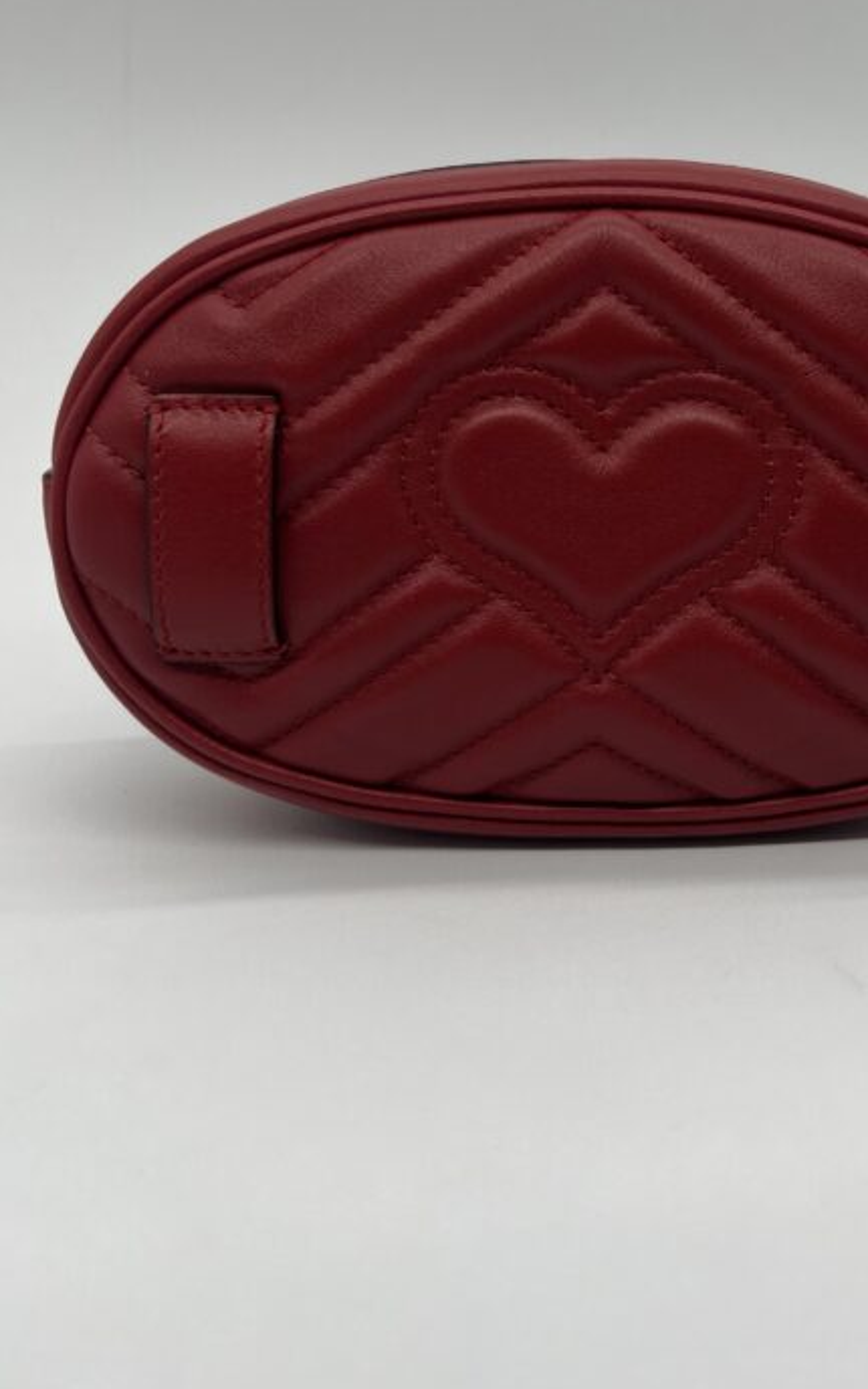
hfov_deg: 30.9
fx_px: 1552
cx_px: 612
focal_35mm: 41
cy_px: 491
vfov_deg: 47.6
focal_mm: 5.7
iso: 40
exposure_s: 1/272
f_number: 1.5
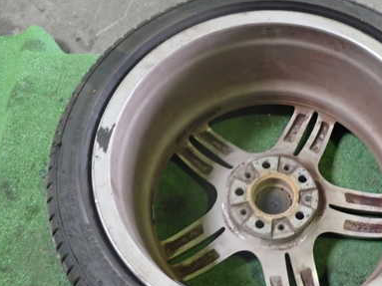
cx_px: 290
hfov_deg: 39.3
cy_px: 186
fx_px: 518
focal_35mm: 47
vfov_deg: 30.7
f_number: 2.3
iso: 640
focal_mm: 5.4
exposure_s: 1/30
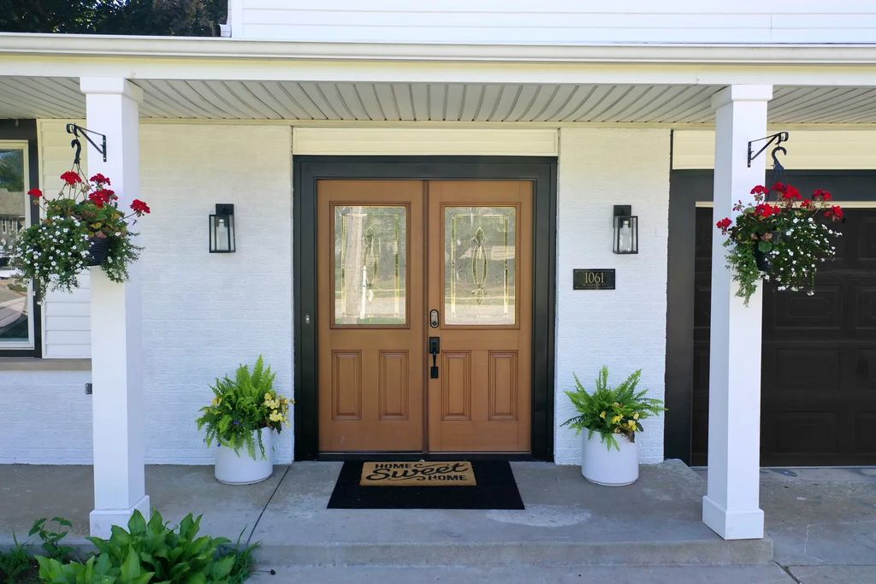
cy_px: 292
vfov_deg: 46.4
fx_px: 681
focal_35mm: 28
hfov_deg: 65.5
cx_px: 438
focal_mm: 10.26
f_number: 2.8
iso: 120
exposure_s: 1/30
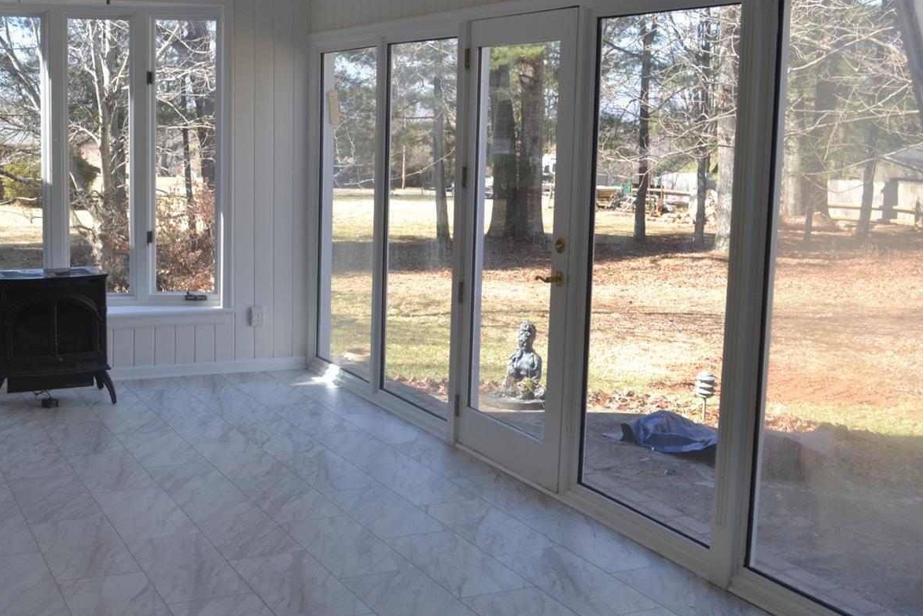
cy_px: 265
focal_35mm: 46
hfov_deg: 42.4
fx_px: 1179
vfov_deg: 29.2
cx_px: 336
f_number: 9
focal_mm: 24
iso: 400
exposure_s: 1/100
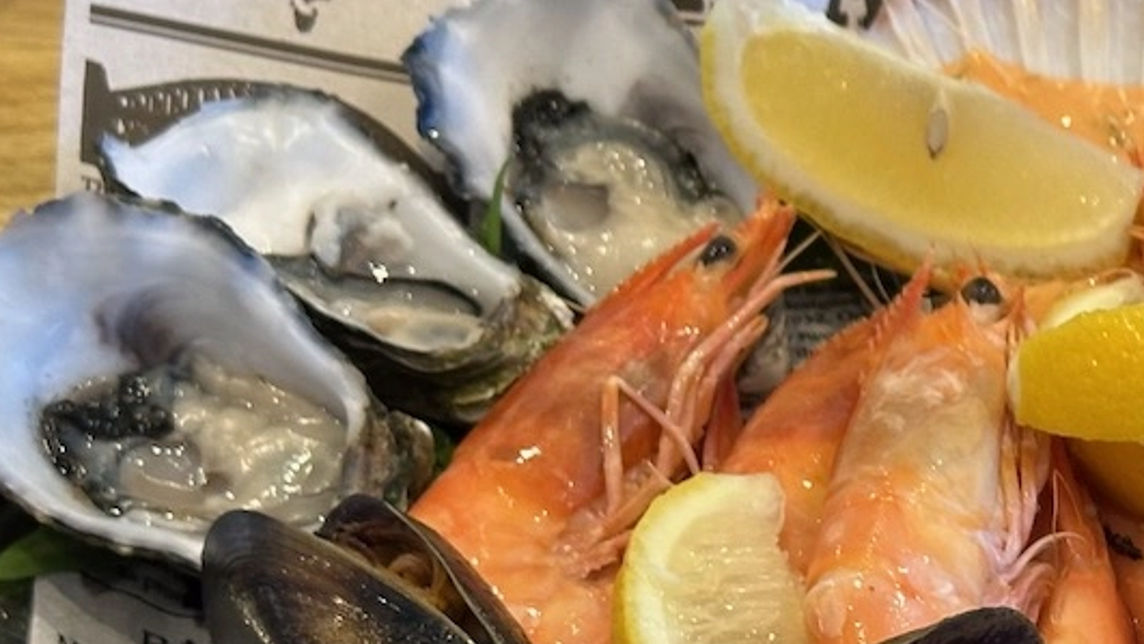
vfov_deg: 9.5
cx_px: 1219
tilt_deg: -40.8
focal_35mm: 126
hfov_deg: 16.6
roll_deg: -4.9
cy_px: 739
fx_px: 3823
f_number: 1.8
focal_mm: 6.9
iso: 160
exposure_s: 1/50
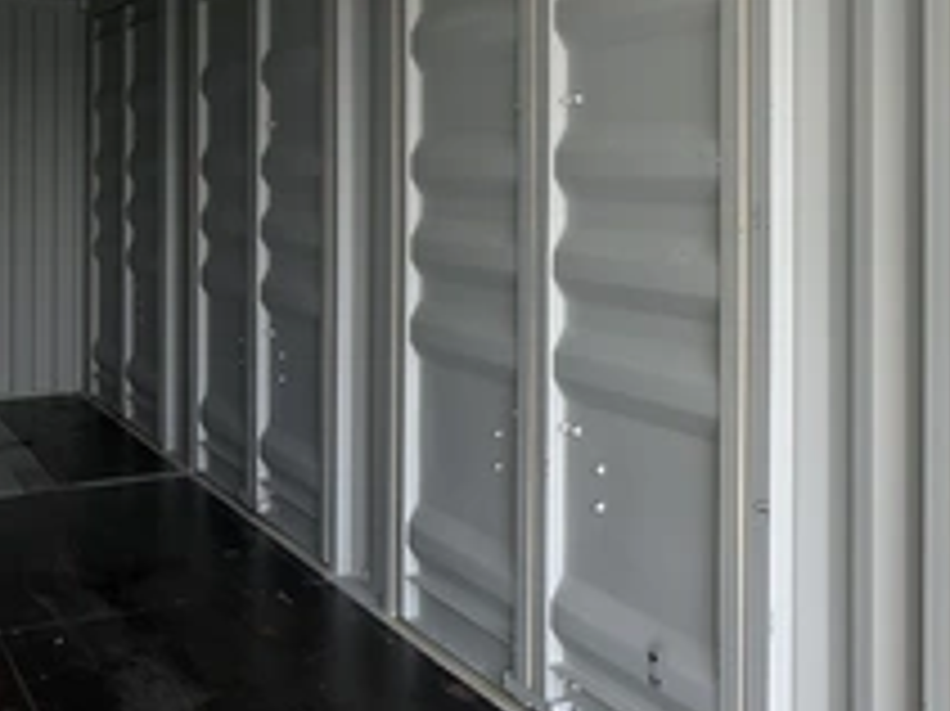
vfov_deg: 26.1
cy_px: 148
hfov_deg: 32.8
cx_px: 896
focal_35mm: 55
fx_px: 1509
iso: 32
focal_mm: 3
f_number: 1.8
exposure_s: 1/122
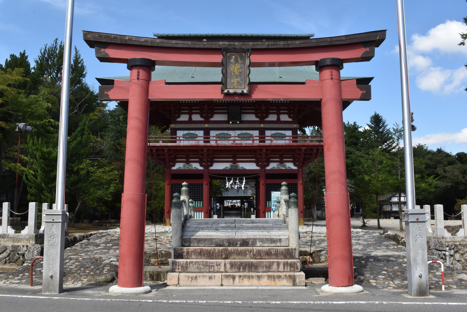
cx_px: 234
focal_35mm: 34
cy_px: 156
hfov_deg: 55.1
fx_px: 447
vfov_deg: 38.4
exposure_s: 1/160
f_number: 18
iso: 400
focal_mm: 23
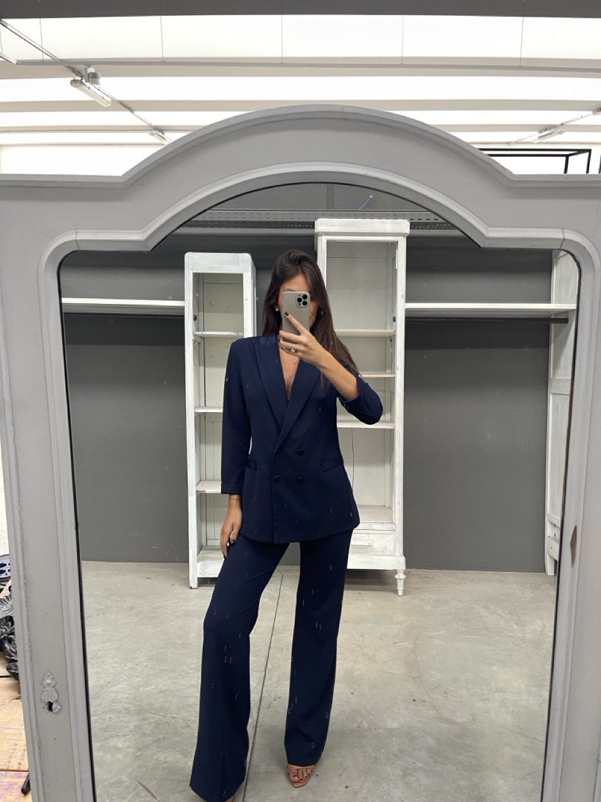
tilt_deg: -15.6
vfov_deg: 69.4
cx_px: 300
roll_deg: +0.0
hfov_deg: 54.9
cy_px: 401
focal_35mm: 25
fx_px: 579
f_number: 1.6
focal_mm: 5.1
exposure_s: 1/60
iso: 160
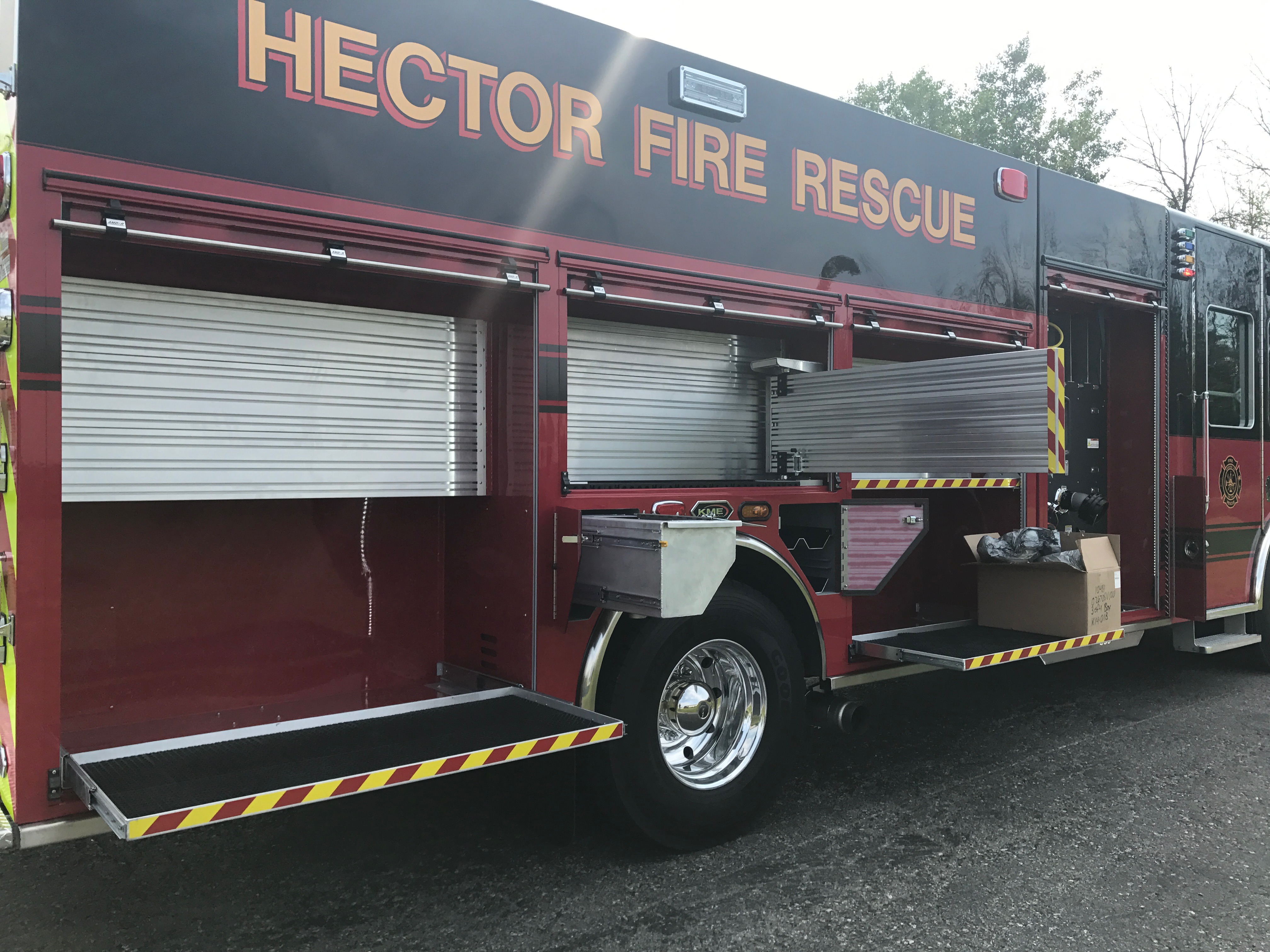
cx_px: 635
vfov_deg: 49.7
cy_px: 476
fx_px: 1027
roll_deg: -1.0
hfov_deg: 63.4
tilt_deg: +0.6
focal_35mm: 28
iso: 20
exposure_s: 1/1114
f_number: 1.8
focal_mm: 3.99
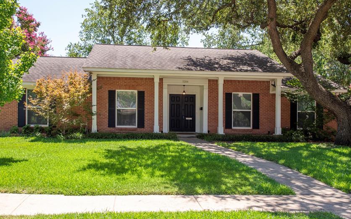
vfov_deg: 41.7
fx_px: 287
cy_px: 94
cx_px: 175
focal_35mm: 30
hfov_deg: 62.9
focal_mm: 24
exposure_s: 1/125
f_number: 6.3
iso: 100
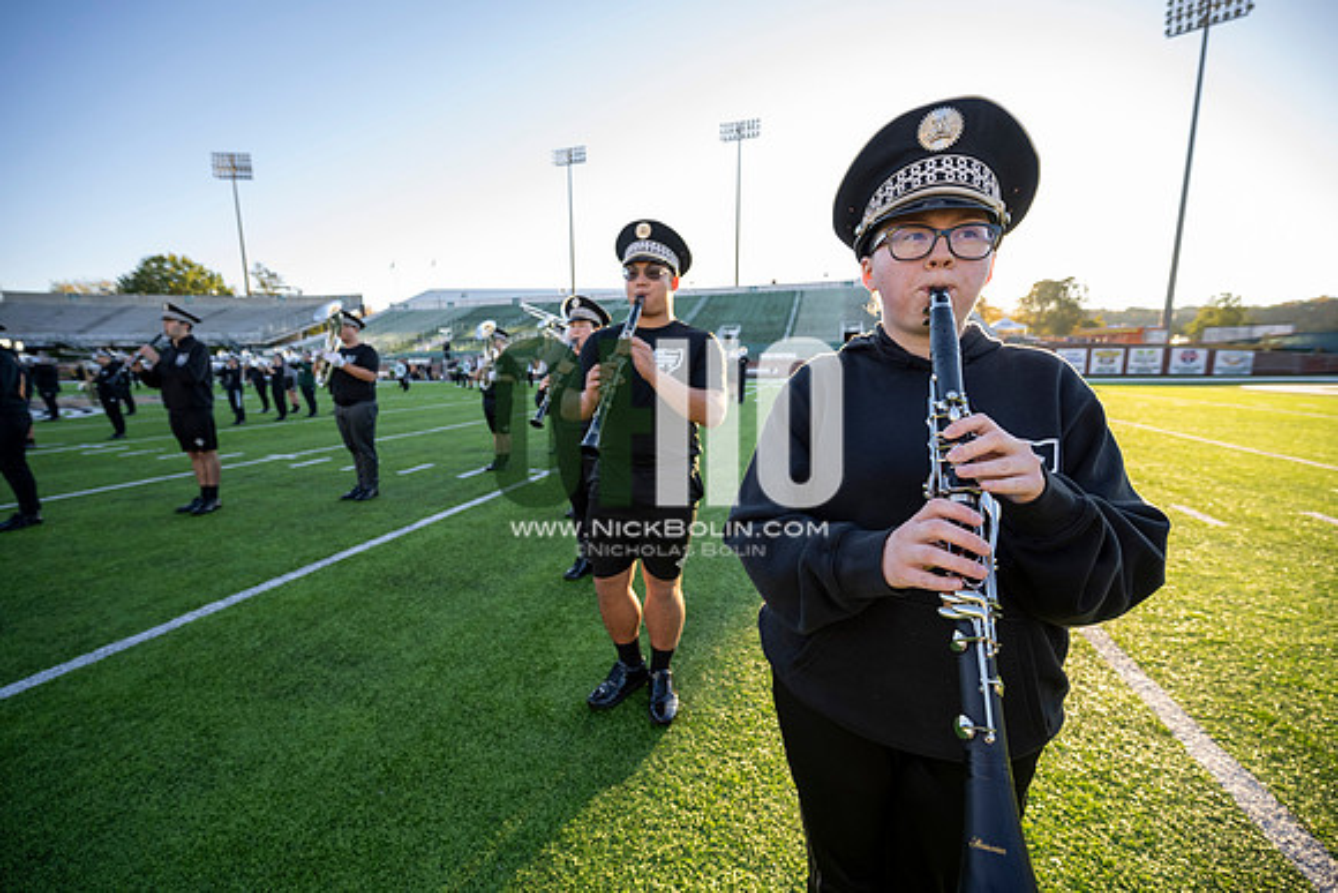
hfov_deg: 104.2
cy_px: 446
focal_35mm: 14
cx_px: 669
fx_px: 520
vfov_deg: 81.2
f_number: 4
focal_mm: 14
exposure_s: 1/500
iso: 500
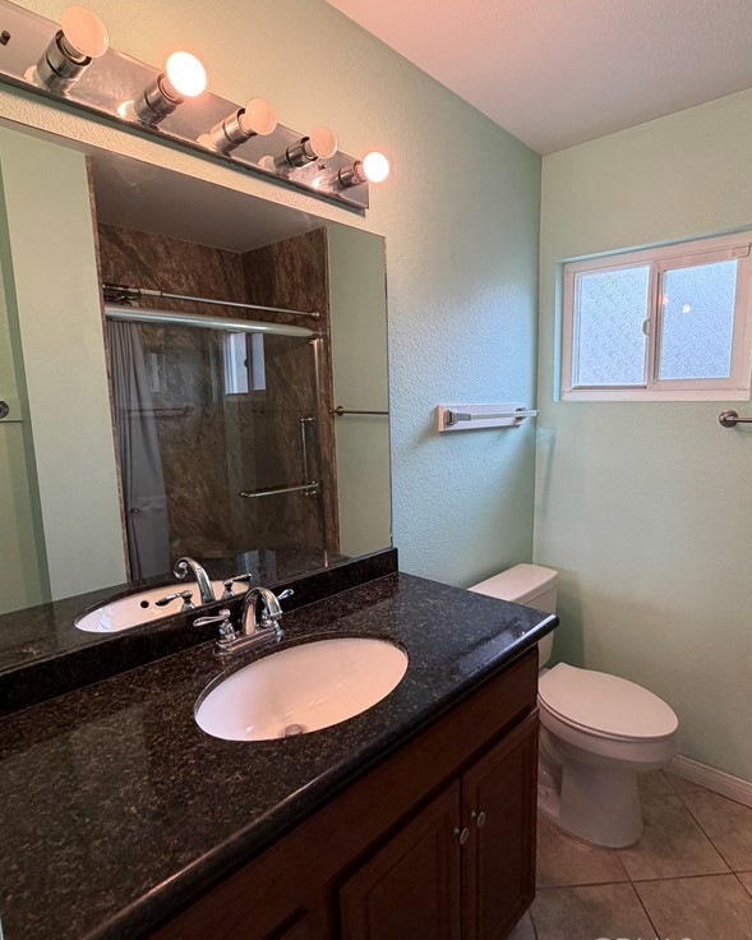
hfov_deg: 70.2
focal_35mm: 19
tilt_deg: -7.8
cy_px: 478
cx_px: 449
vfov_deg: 83.3
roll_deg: +0.5
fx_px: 528
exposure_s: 1/120
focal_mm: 2.22
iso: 200
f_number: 2.2
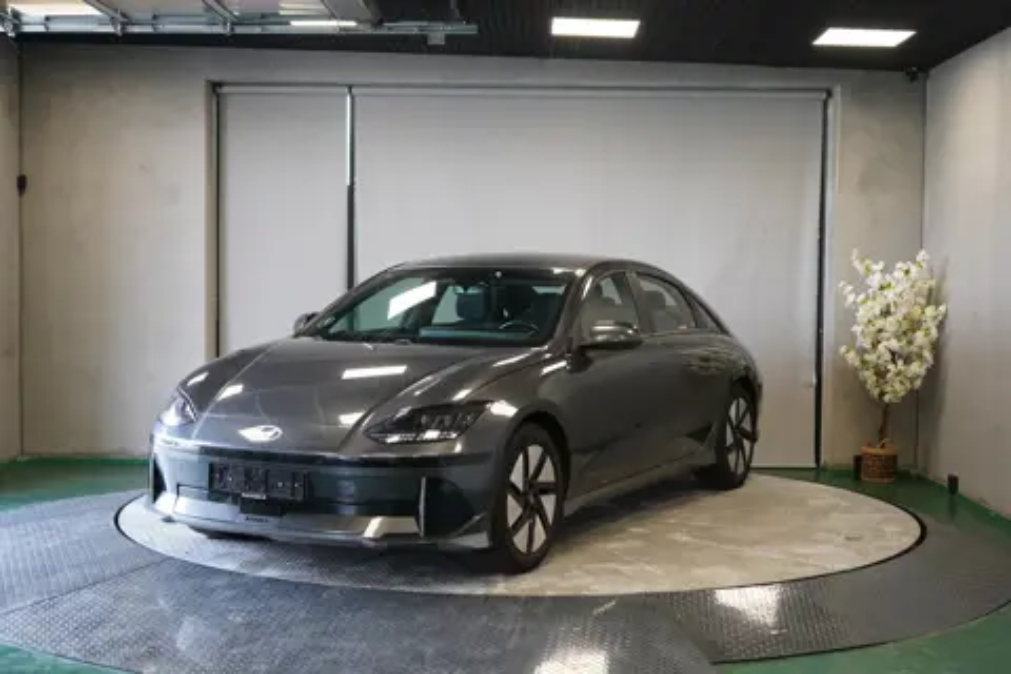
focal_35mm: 48
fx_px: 1348
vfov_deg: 28.1
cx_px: 506
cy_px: 337
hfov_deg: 41.1
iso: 2000
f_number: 4.5
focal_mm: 48
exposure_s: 1/160
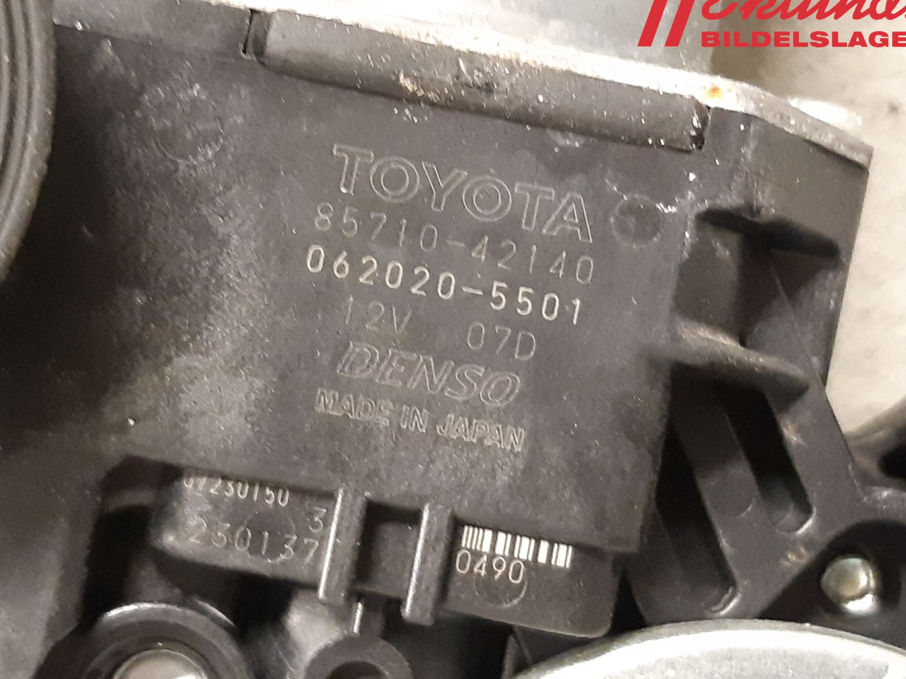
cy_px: 332
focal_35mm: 28
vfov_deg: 49.7
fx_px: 733
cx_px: 442
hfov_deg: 63.4
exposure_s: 1/25
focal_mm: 3.93
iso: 500
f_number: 1.7
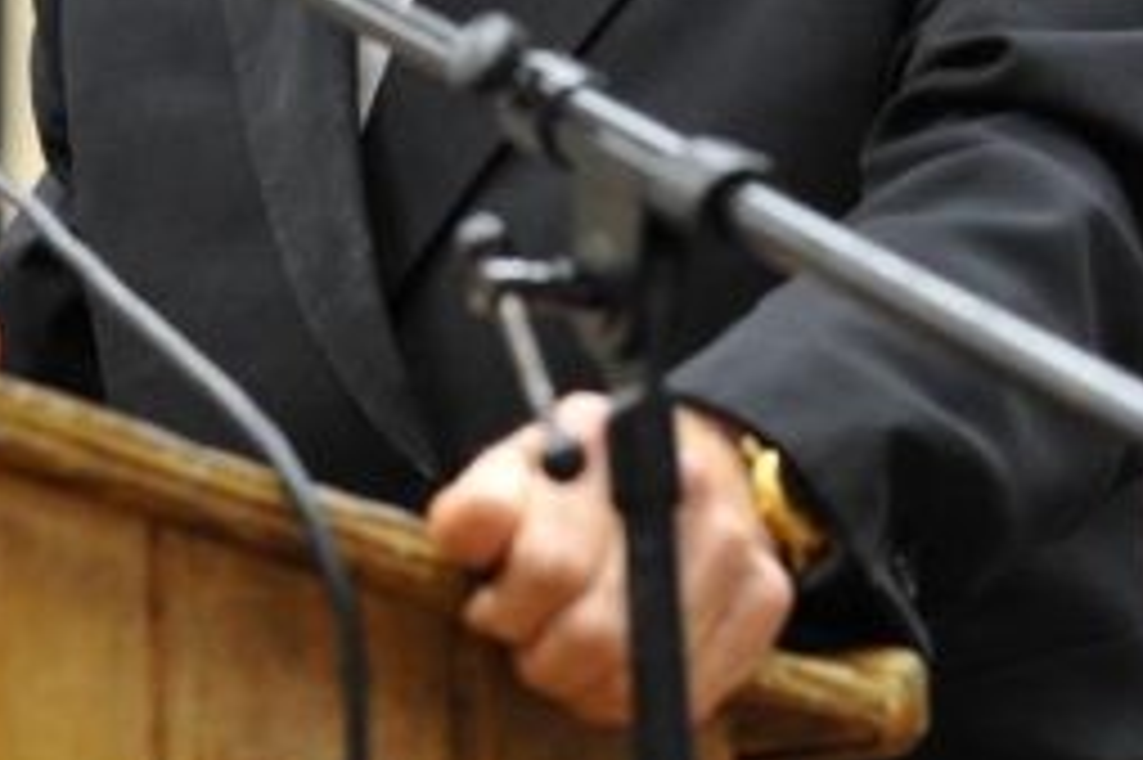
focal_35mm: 257
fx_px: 8154
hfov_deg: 8.0
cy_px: -326
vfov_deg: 5.3
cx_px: 369
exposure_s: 1/100
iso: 1600
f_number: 3.5
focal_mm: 85
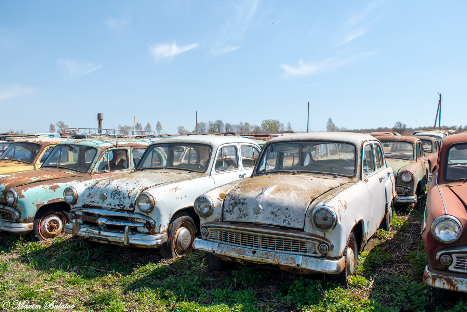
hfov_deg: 61.9
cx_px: 234
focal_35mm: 30
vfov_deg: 43.6
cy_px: 156
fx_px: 389
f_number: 9
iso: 100
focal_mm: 20
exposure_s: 1/320
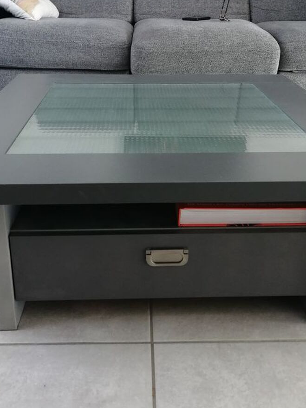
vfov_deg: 45.2
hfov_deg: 35.2
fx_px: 483
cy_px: 141
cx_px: 154
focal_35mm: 41
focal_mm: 3.95
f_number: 1.8
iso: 160
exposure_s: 1/50
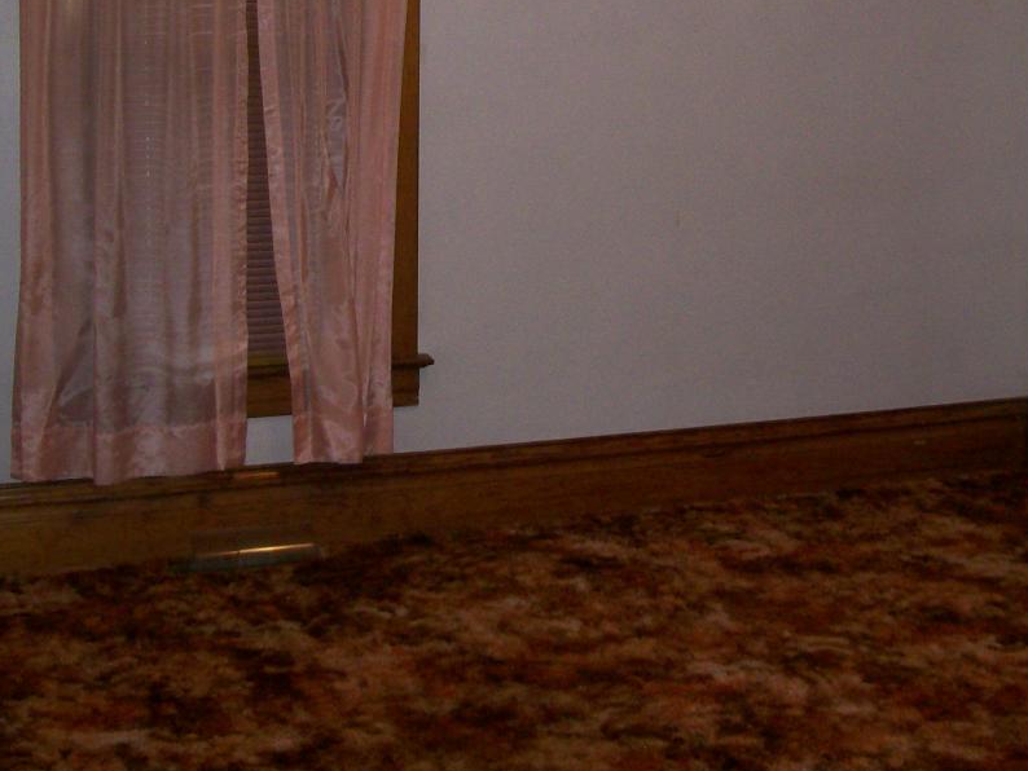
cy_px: 158
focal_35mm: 58
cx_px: 632
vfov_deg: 24.8
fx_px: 1723
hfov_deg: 33.1
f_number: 2.7
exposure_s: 1/64
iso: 140
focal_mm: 6
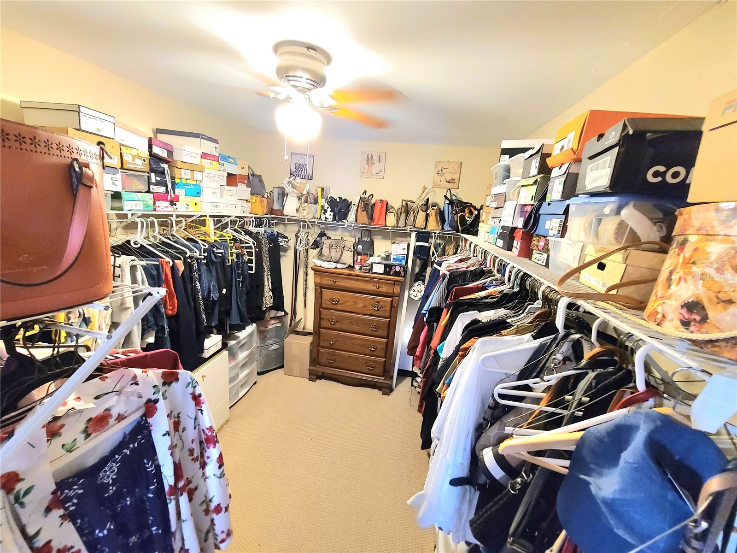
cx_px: 368
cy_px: 276
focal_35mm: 13
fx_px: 277
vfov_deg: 89.9
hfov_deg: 106.2
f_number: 2.2
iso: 640
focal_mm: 2.2
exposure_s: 1/24
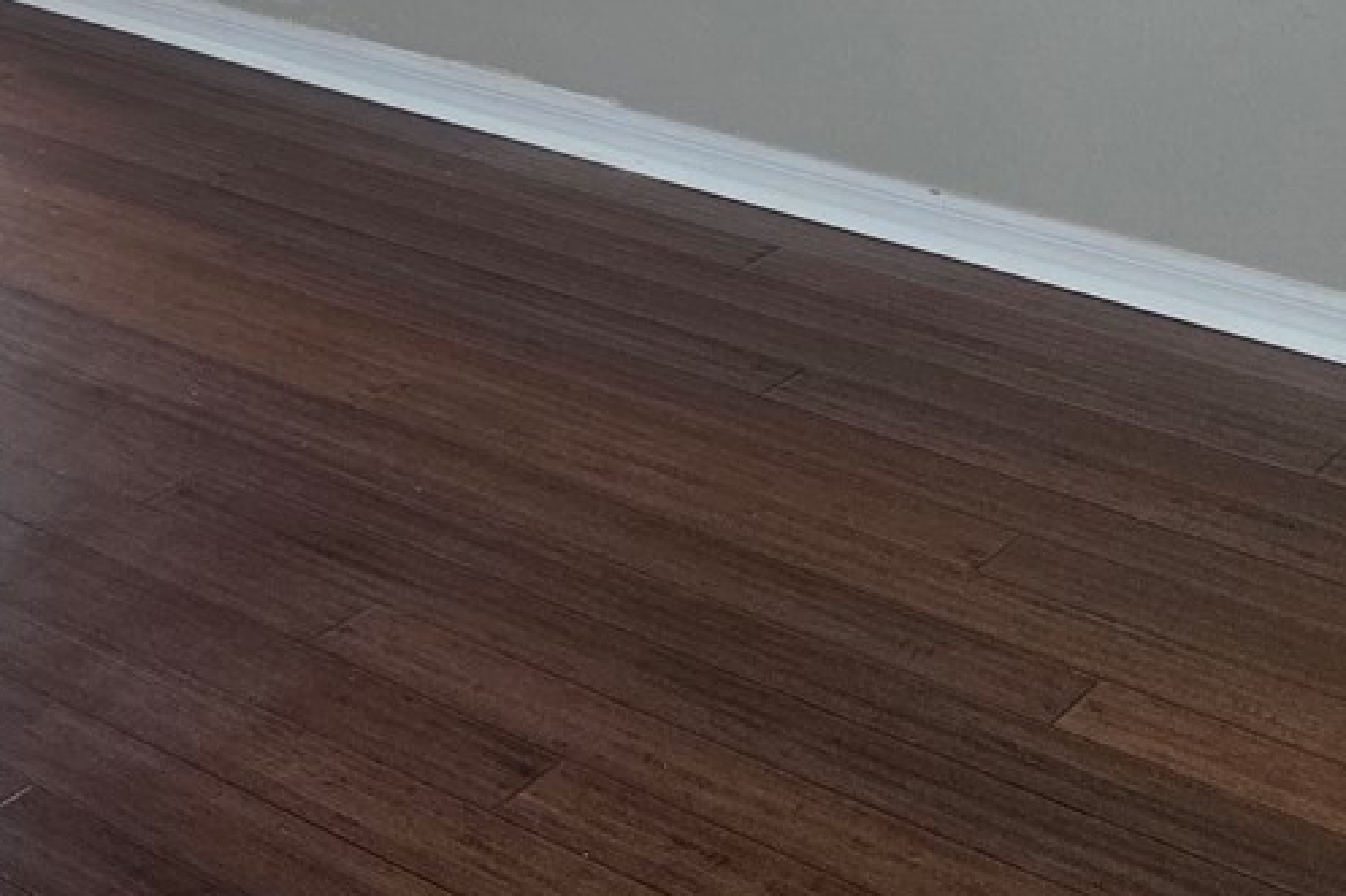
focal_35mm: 77
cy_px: -330
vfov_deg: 16.5
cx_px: -366
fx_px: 2878
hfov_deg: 23.5
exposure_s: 1/120
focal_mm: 6.3
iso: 200
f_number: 1.7
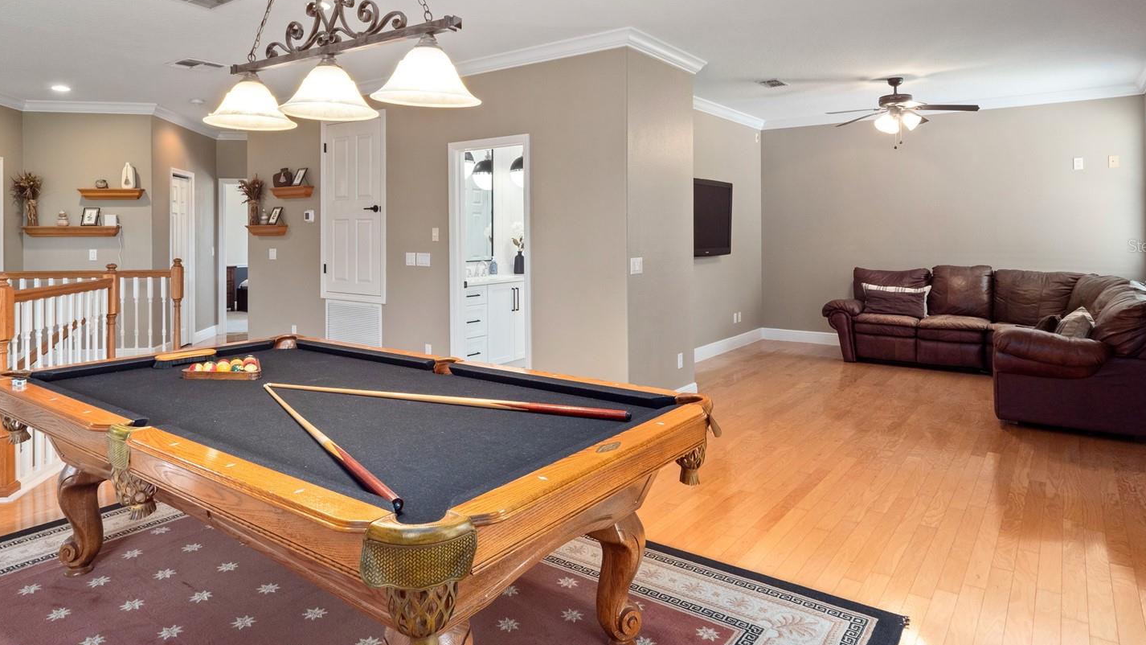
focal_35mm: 22
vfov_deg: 51.0
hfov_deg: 81.2
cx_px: 561
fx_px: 668
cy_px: 245
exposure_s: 1/3
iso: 320
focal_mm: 9
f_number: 8
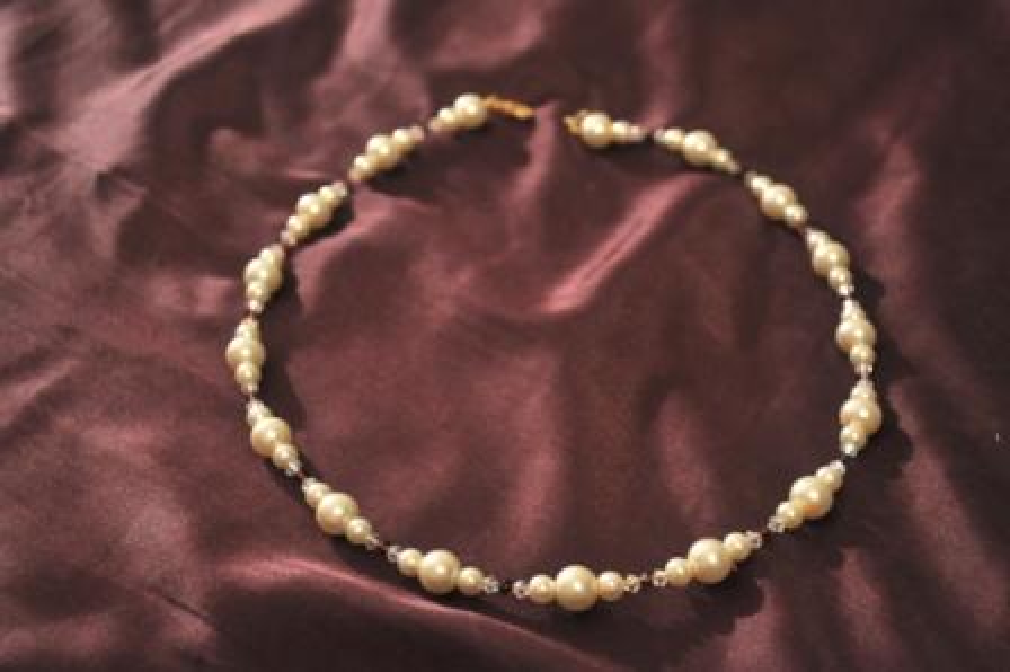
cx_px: 505
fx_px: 1682
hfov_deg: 33.4
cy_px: 336
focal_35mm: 60
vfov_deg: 22.6
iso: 800
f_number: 4.5
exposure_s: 1/15
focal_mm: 40
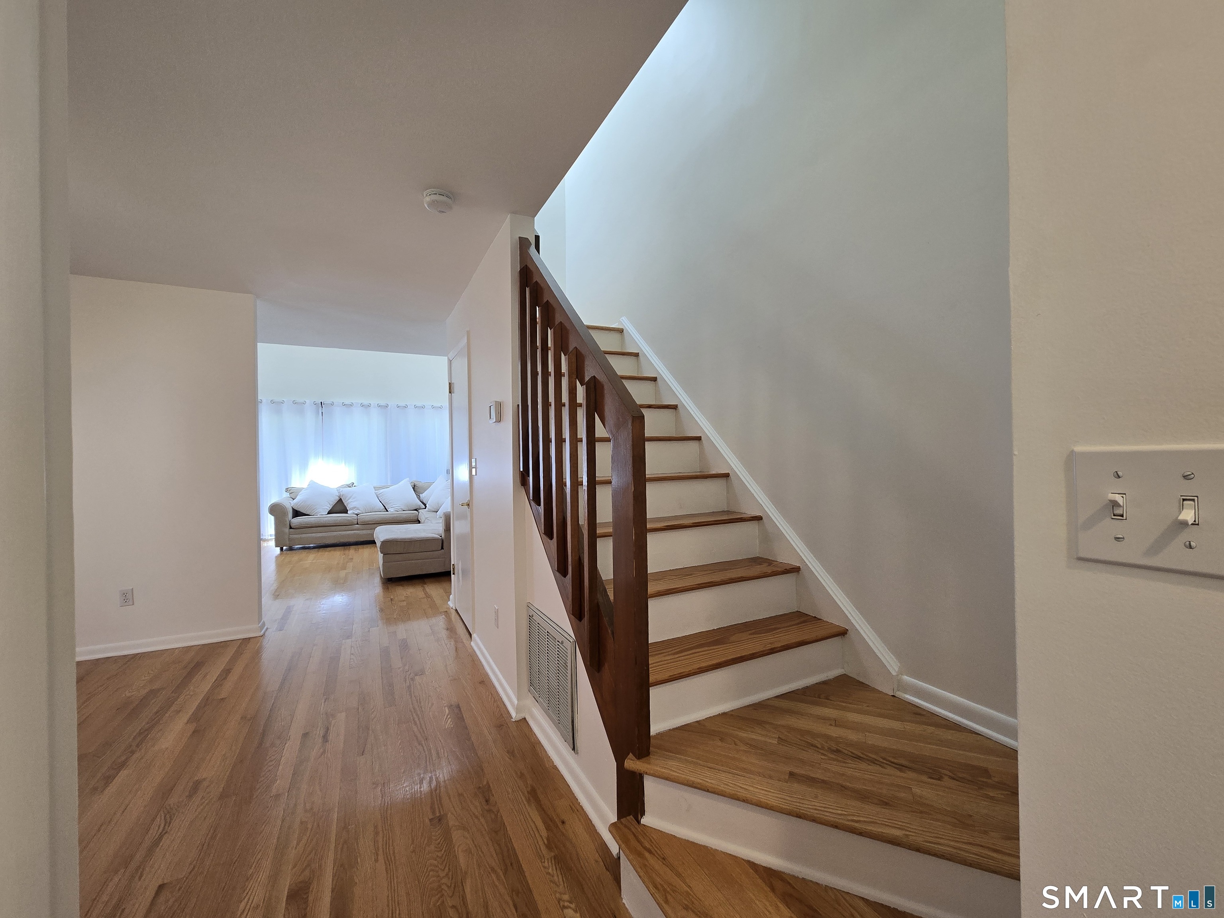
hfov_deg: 106.2
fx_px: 460
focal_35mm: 13
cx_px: 612
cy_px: 459
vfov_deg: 89.9
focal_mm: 2.2
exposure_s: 1/60
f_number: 2.2
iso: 80
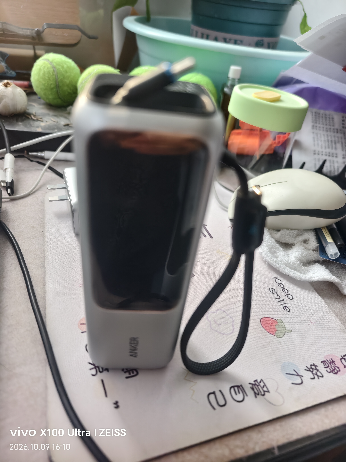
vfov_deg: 73.9
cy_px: 231
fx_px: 307
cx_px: 173
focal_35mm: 23
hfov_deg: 58.9
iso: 966
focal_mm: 8.67
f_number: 1.75
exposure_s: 1/845
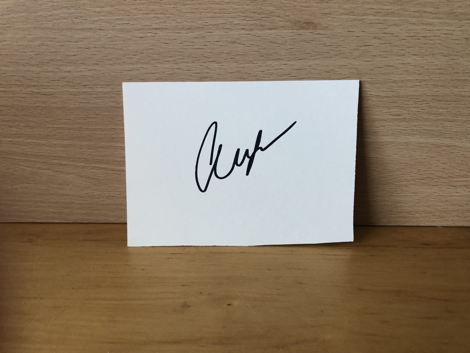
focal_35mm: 28
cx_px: 235
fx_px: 380
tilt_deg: -23.9
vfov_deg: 49.7
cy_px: 176
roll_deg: -1.6
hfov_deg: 63.4
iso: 40
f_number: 1.8
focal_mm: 3.99
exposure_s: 1/15
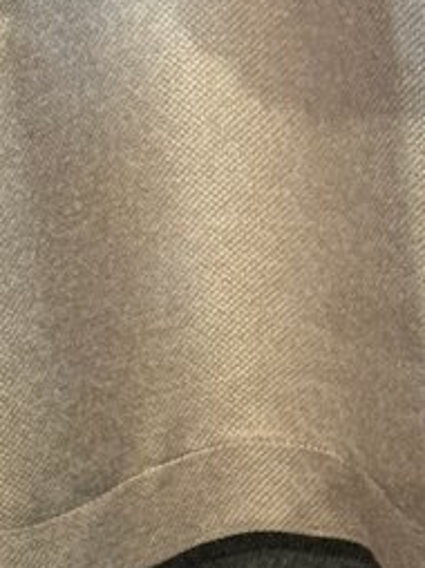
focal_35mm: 227
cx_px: 969
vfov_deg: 8.7
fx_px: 3722
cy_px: 597
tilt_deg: -30.5
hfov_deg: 6.3
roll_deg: -0.5
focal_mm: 6.76
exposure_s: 1/50
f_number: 1.78
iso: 250
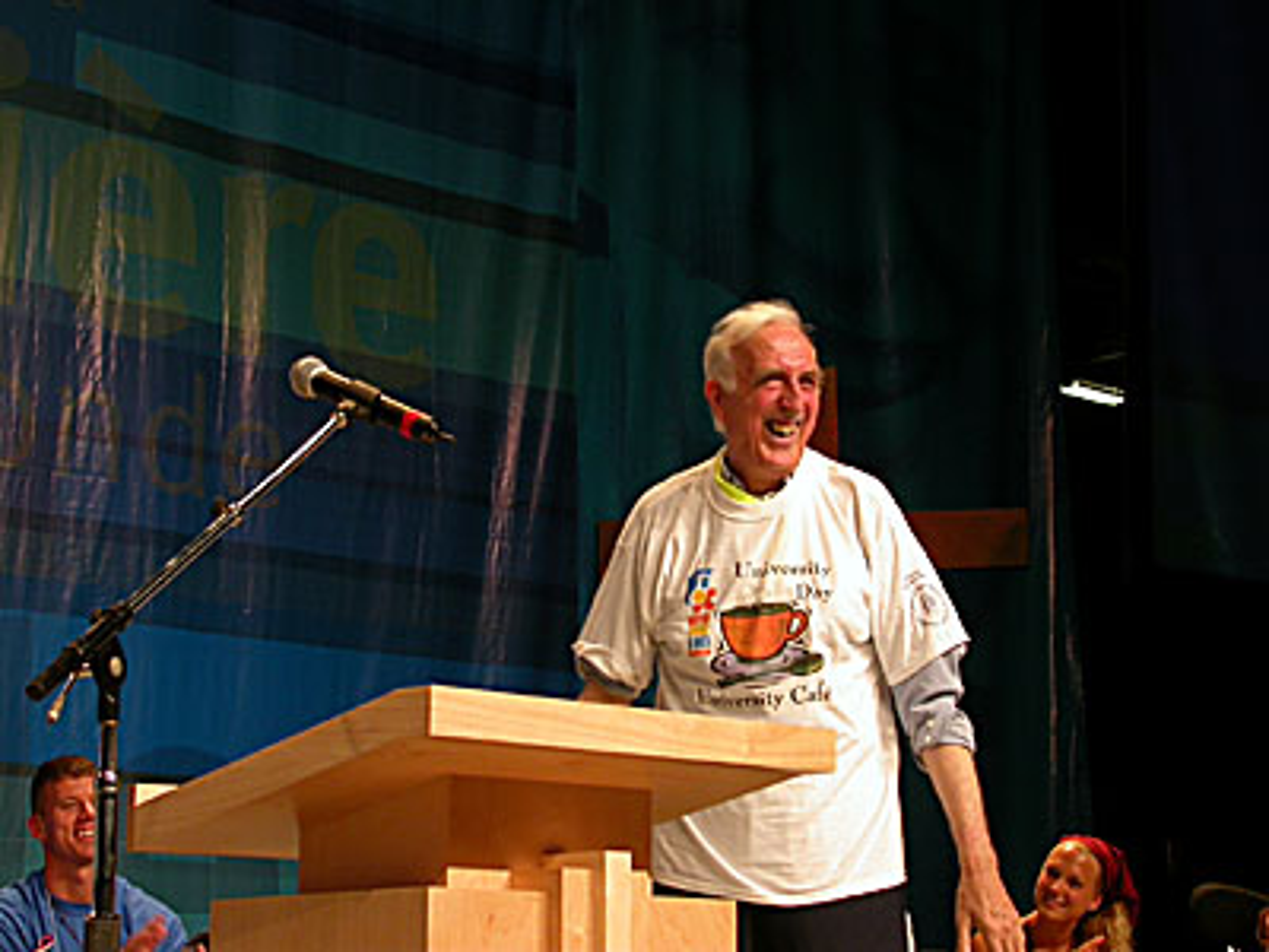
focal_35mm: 70
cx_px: 634
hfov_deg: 27.8
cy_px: 476
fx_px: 2566
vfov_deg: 21.0
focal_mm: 14.6
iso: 100
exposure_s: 1/39.6
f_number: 3.3
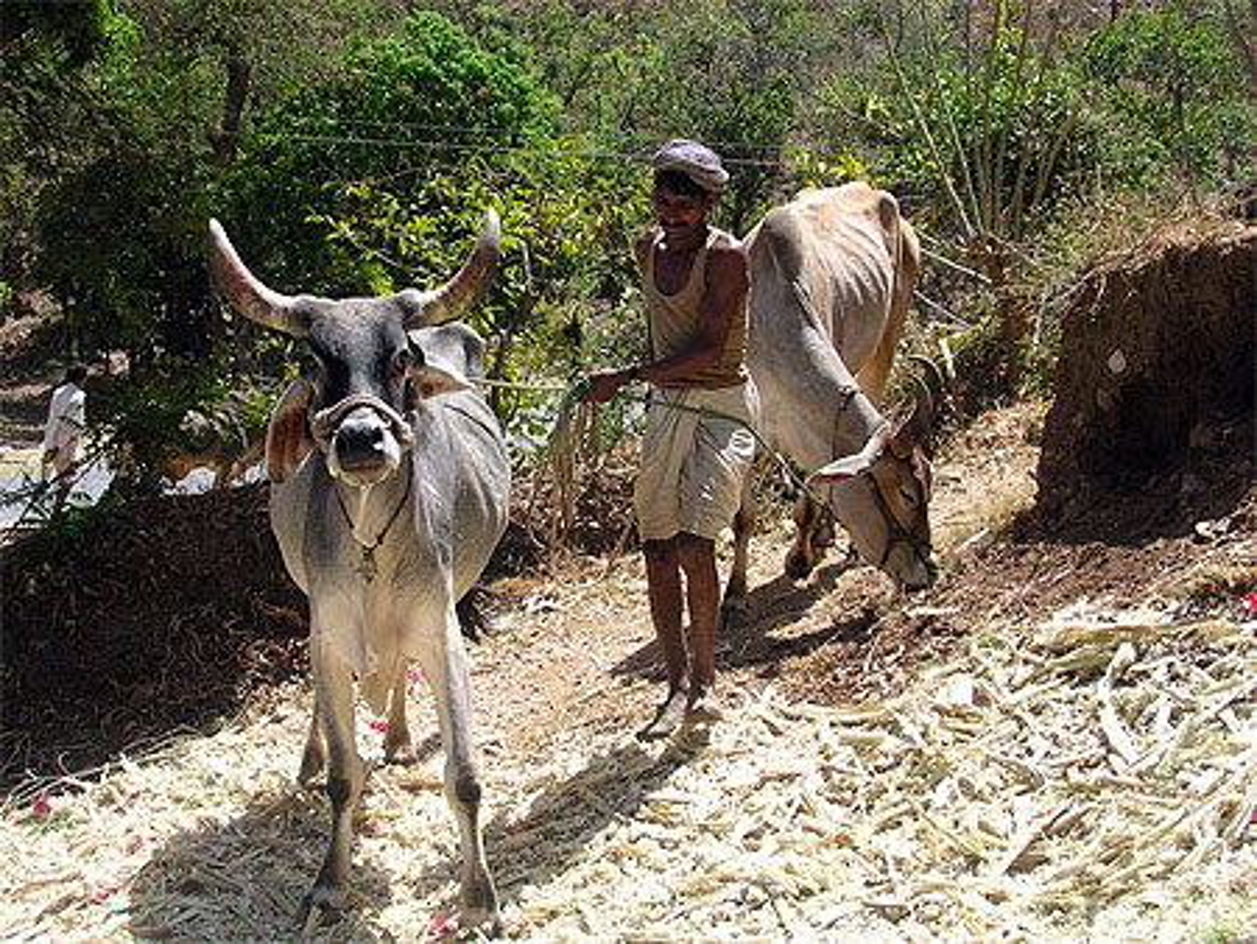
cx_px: 628
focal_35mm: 64
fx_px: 2325
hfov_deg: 30.3
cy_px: 472
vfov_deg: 23.0
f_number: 3.5
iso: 100
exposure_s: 1/402
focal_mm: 9.7
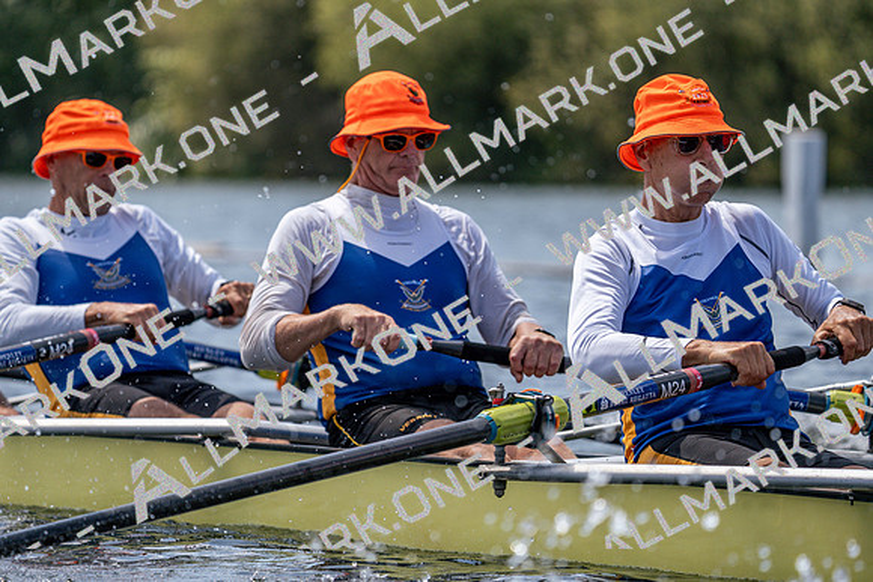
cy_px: 291
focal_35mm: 315
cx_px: 436
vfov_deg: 4.4
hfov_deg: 6.5
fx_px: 7640
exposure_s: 1/2000
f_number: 6.3
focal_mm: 315
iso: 320
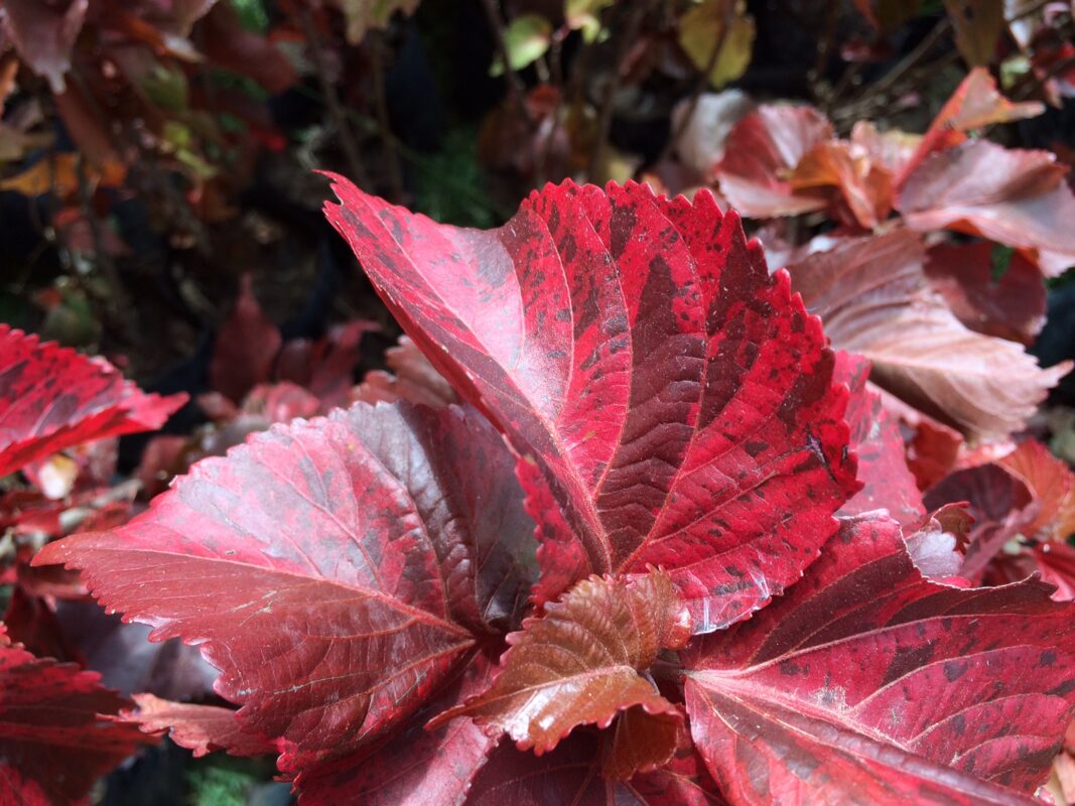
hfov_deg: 60.0
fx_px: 932
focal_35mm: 30
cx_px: 538
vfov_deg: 46.8
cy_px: 403
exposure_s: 1/357
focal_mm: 4.12
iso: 32
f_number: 2.2
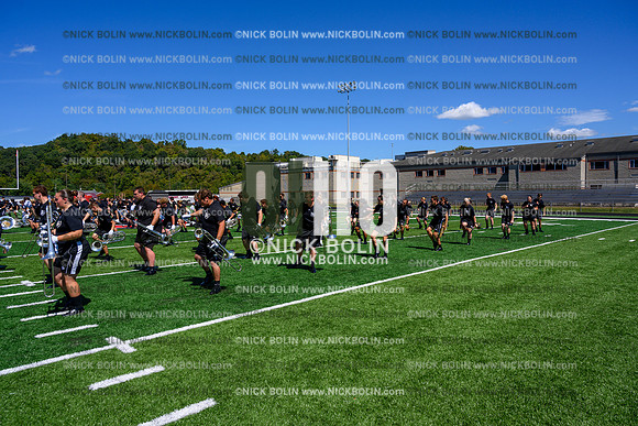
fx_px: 425
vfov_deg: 53.2
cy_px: 213
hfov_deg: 73.7
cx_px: 319
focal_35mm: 24
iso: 160
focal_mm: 24
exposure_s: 1/640
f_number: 8
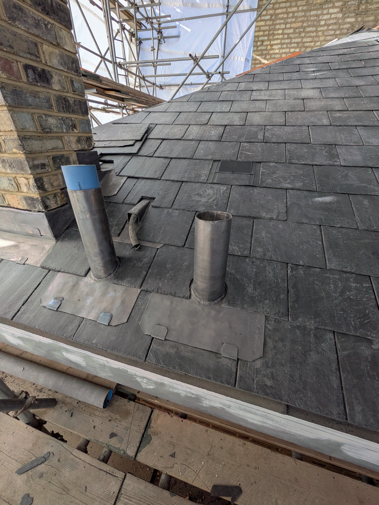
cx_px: 190
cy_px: 252
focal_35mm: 14
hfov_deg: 85.7
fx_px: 204
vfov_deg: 102.1
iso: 46
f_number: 2.2
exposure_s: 1/746
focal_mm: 1.83
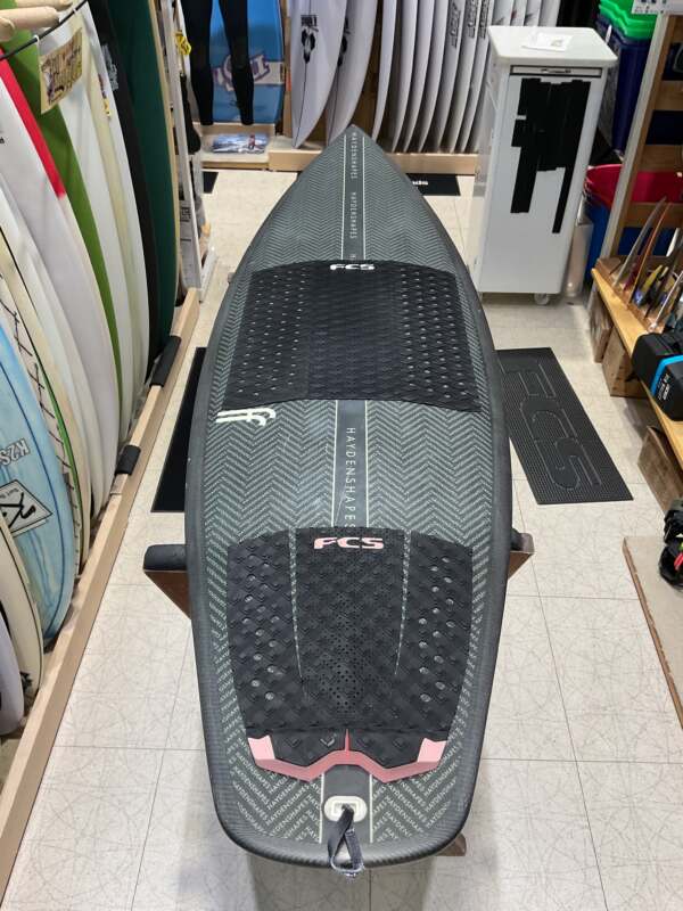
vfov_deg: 61.7
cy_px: 456
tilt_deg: -41.7
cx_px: 342
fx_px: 763
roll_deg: +0.4
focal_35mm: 29
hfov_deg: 48.2
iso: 64
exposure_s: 1/120
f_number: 1.8
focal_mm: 3
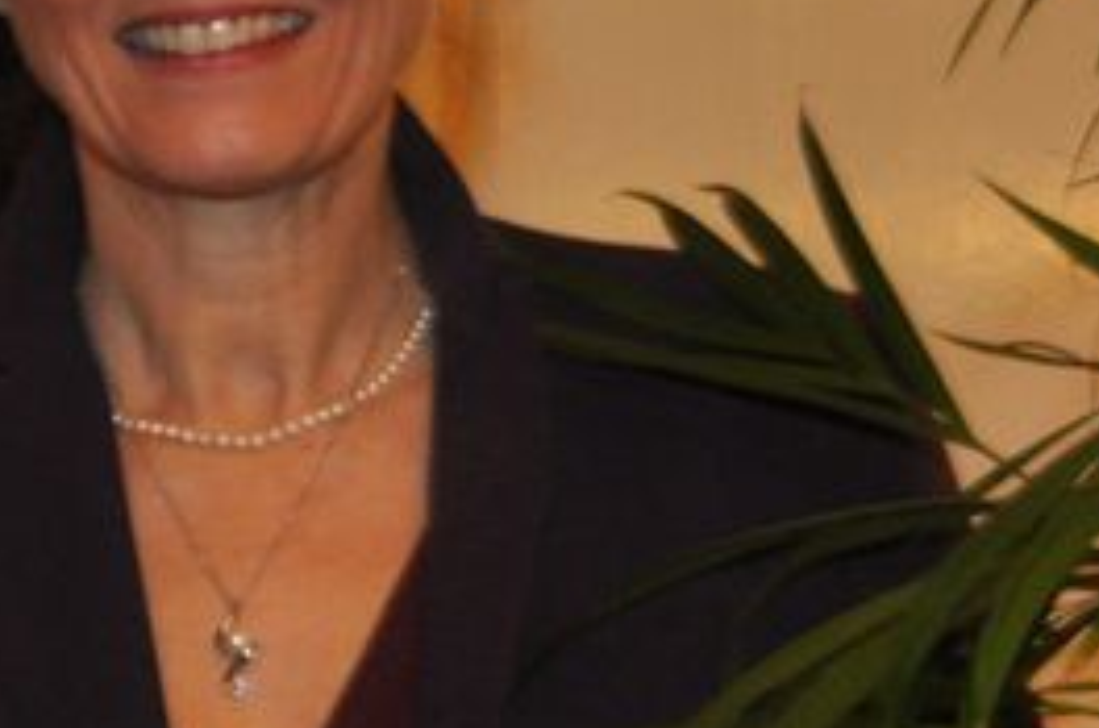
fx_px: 6643
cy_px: 387
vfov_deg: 6.3
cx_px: -1365
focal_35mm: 218
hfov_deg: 8.7
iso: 800
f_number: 4.2
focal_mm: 30
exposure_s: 1/60
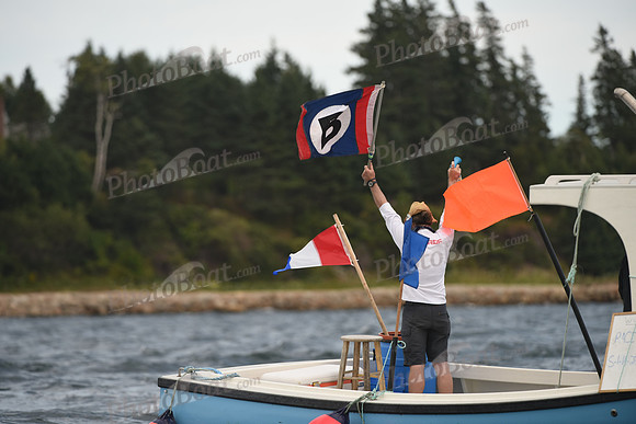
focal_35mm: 350
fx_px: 6184
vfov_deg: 3.9
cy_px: 212
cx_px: 318
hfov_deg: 5.9
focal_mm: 350
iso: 250
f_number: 4.5
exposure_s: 1/1000
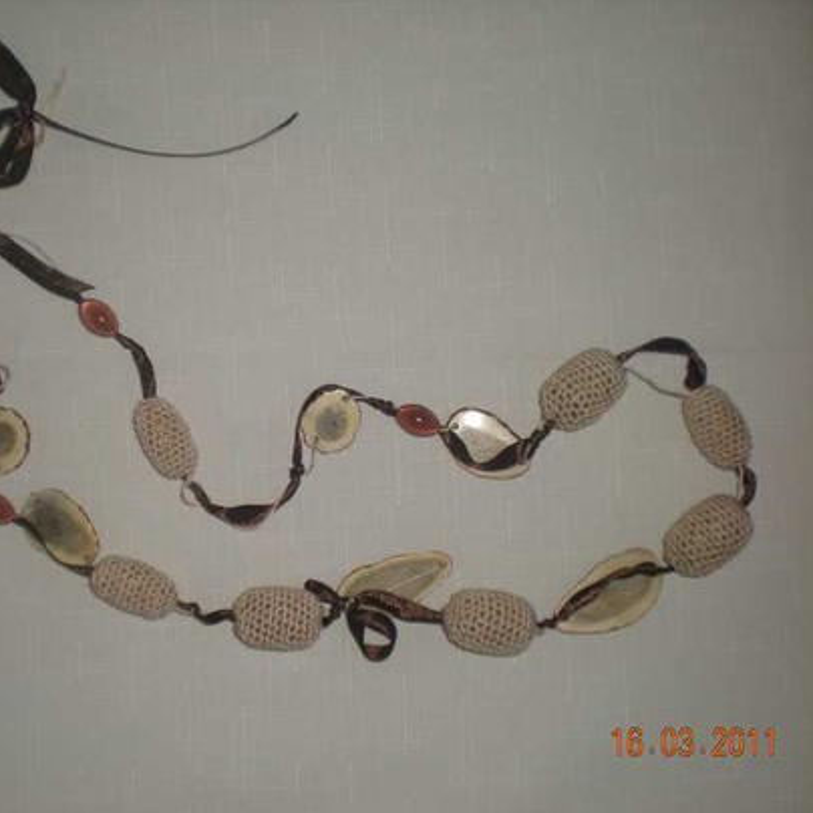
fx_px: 1408
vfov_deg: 32.2
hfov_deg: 32.0
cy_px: 414
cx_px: 294
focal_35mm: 53
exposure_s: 1/60
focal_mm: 7.4
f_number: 3.5
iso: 64
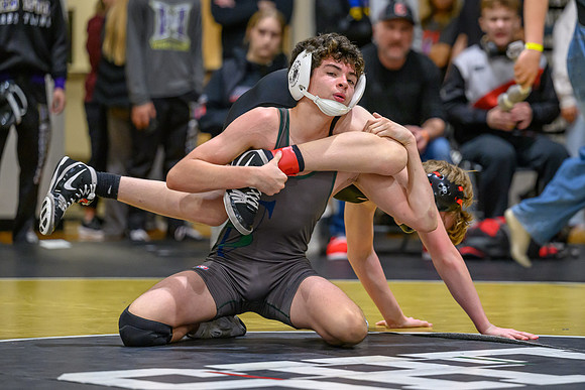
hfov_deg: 10.7
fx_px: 3119
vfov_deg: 7.2
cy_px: 184
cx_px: 316
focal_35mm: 192
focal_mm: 150
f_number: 2.8
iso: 4000
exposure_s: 1/320
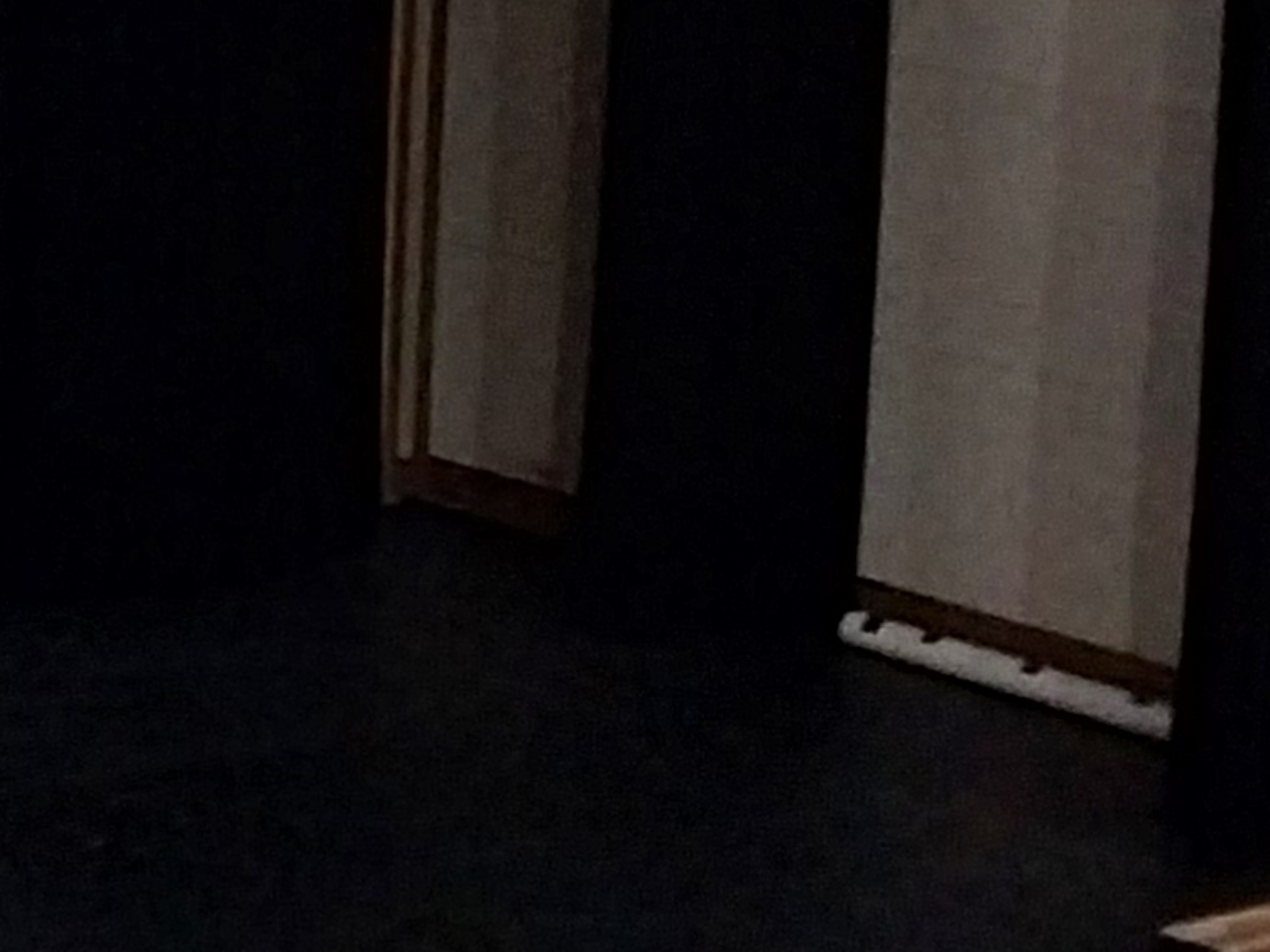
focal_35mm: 141
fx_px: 5173
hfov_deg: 12.7
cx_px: -1018
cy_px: 230
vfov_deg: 10.5
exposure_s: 1/60
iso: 400
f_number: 1.8
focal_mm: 4
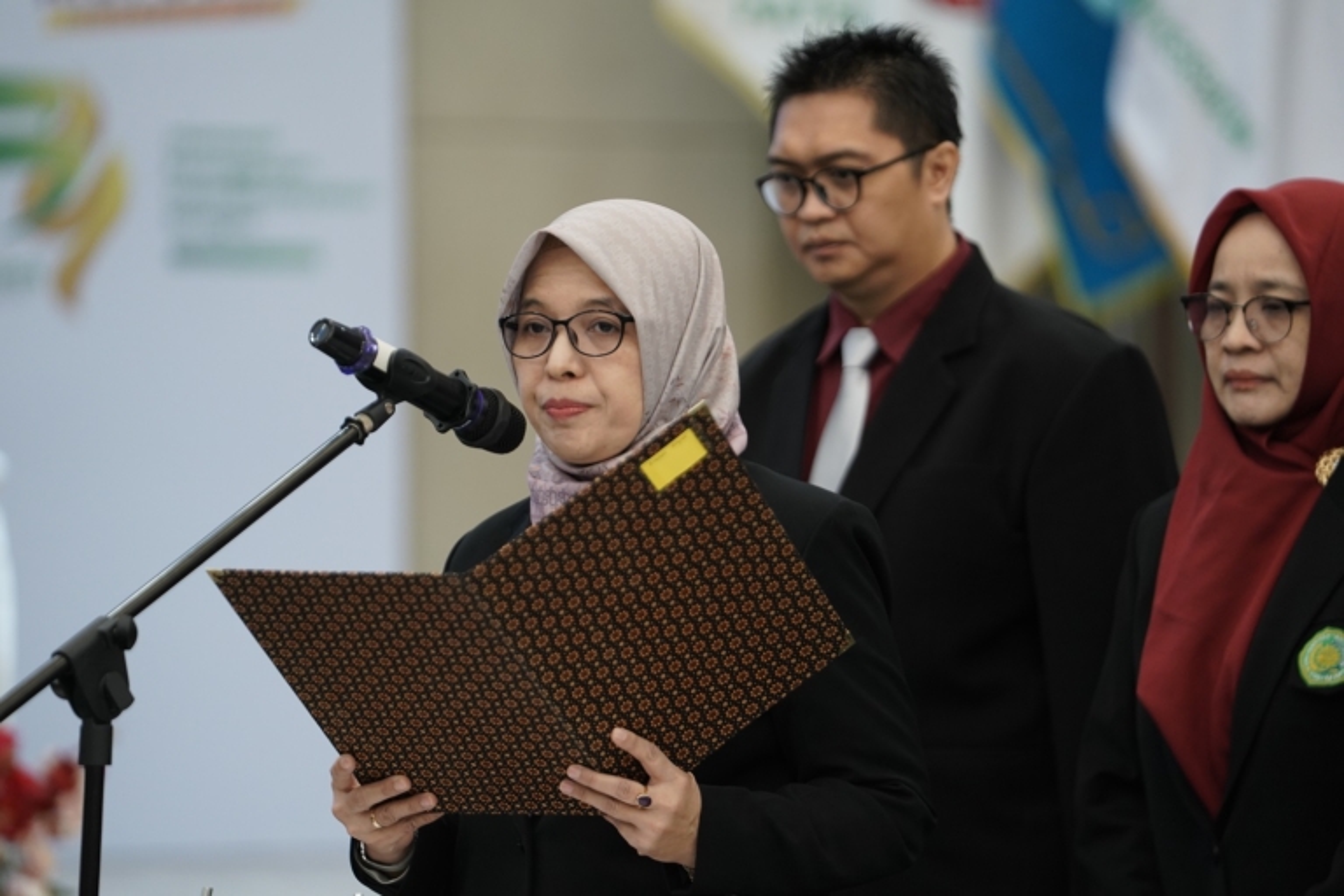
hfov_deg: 10.3
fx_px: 7466
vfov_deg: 6.9
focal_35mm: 200
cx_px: 672
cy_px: 448
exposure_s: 1/200
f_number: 2.8
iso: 1600
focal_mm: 200
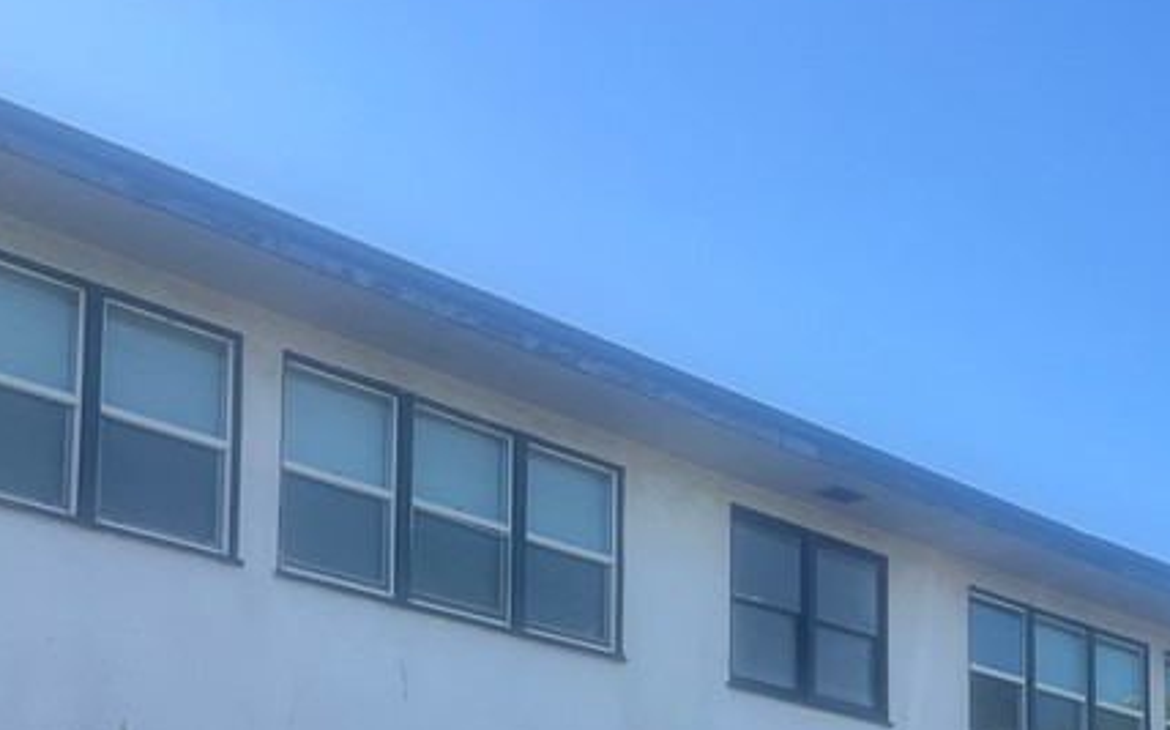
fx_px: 2103
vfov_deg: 18.6
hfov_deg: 31.0
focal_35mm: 66
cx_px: 713
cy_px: 878
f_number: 1.5
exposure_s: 1/2008
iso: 50
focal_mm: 5.7
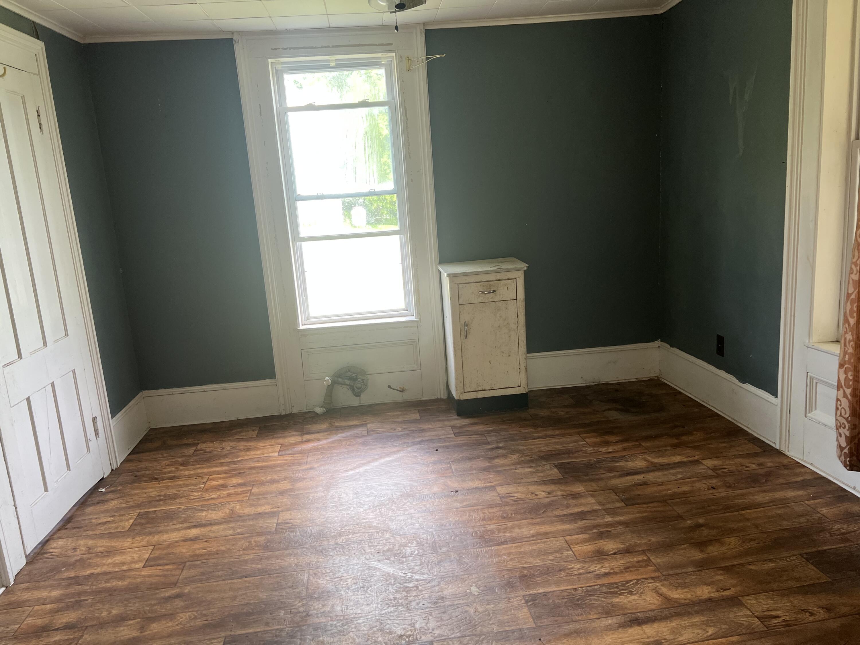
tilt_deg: -12.4
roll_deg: +3.2
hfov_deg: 67.3
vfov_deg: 53.1
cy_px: 322
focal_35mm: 26
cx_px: 430
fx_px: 646
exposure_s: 1/117
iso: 125
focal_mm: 5.7
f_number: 1.5
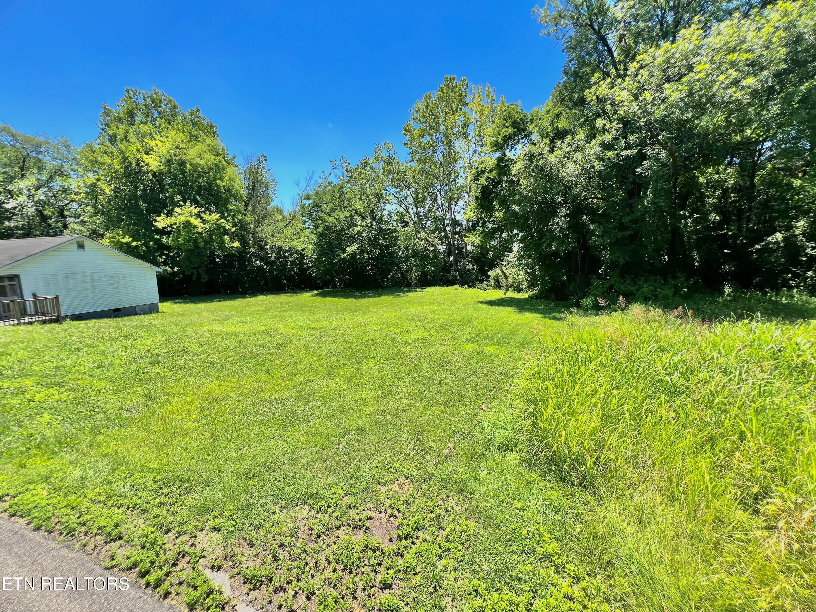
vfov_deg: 89.9
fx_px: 306
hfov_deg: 106.2
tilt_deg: -9.4
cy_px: 306
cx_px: 408
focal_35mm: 13
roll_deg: +2.7
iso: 32
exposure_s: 1/564
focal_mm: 1.57
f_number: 1.8
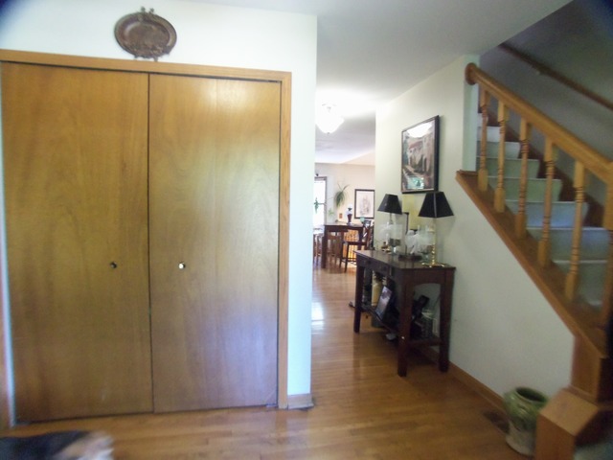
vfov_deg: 49.7
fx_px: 496
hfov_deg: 63.4
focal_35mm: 28
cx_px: 306
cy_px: 230
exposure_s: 1/13
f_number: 3.9
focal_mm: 5.1
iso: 400
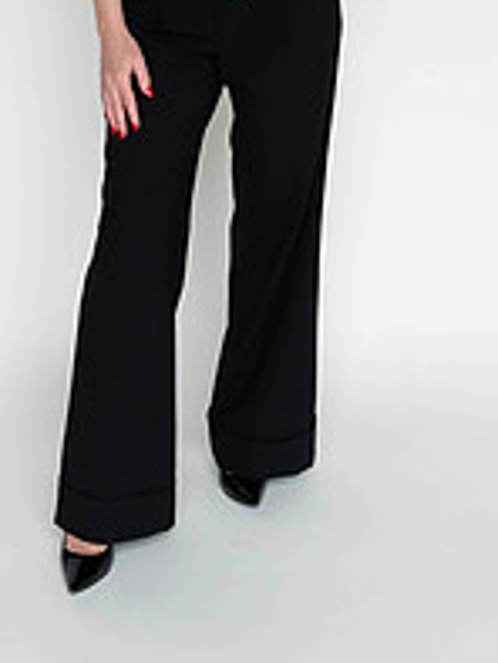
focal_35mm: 68
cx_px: 195
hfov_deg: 21.6
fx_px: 1303
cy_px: 40
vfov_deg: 27.3
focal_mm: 31
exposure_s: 1/125
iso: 640
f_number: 6.3
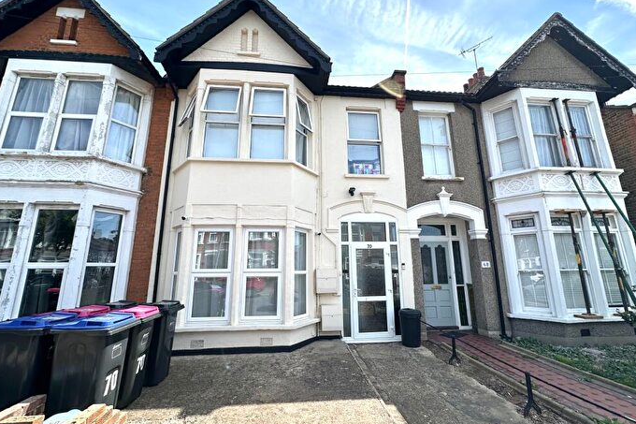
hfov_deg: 100.4
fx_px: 265
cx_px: 319
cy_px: 212
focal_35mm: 15
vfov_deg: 77.3
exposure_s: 1/1159
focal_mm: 2.22
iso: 50
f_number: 2.2
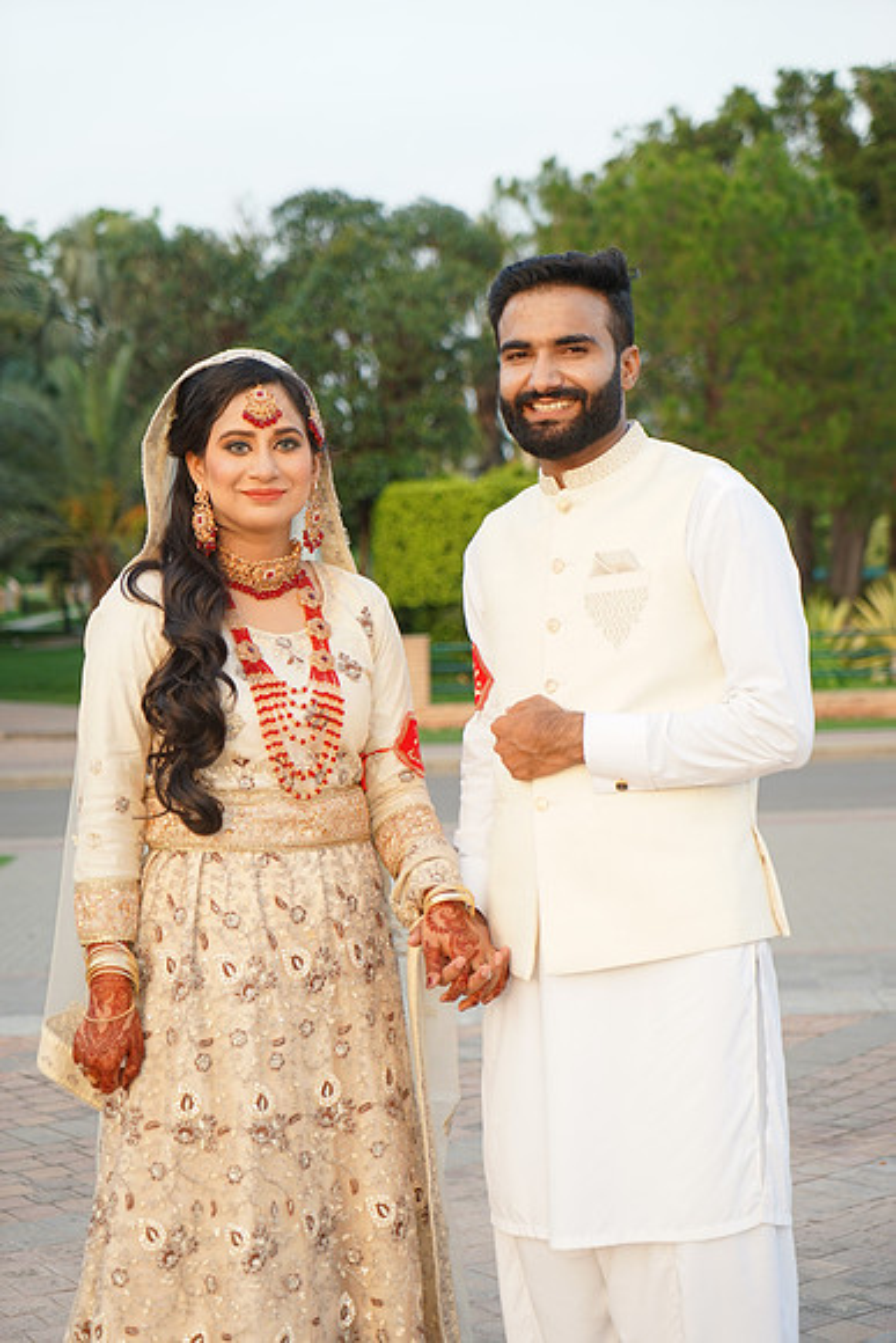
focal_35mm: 70
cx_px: 448
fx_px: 2612
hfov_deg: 19.5
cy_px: 672
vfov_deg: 28.8
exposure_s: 1/200
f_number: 4
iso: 400
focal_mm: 70
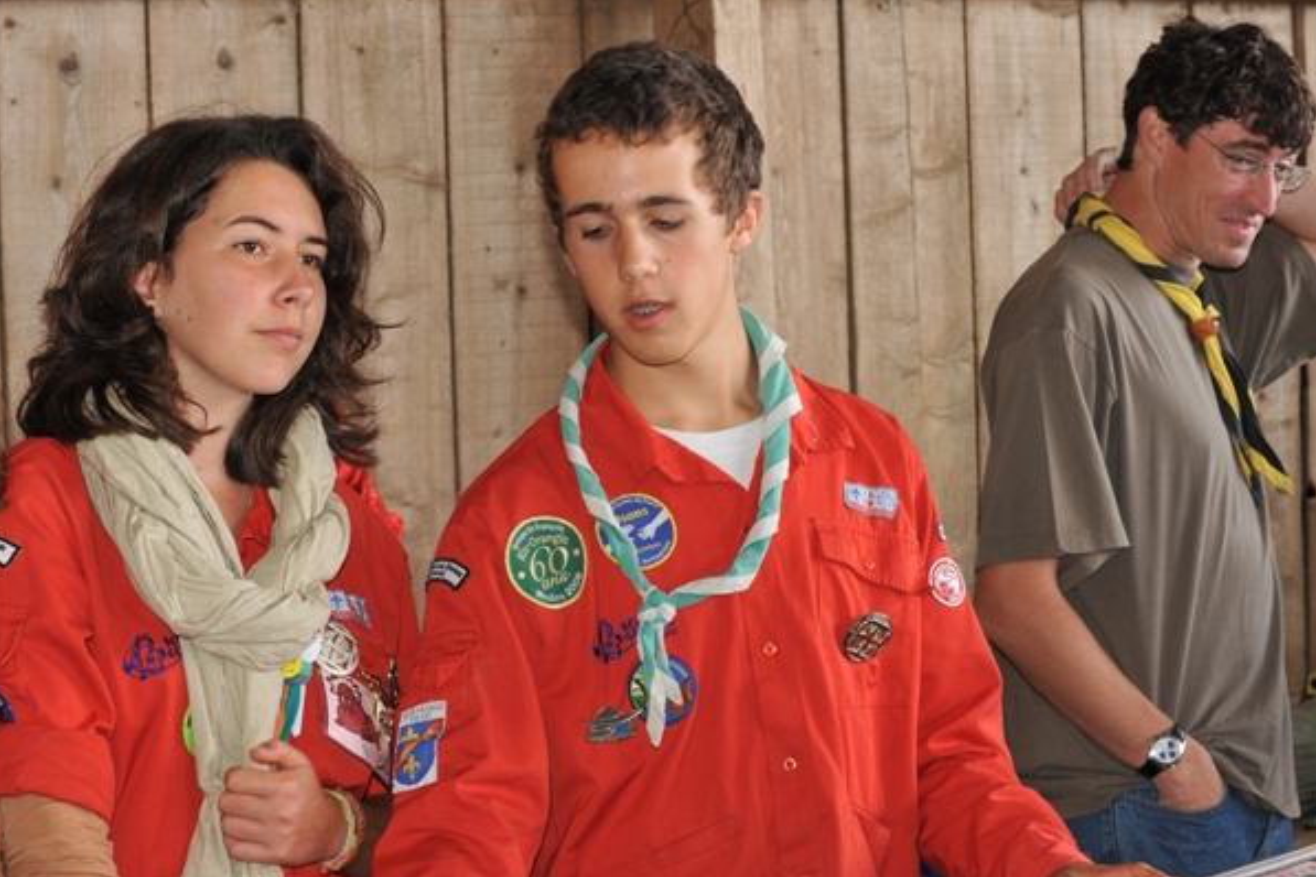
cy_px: 414
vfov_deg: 18.2
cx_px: 646
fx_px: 2741
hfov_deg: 27.0
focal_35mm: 75
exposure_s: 1/60
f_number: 11
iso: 800
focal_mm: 70
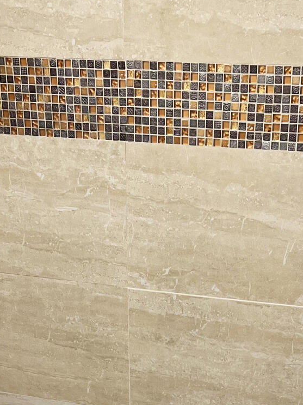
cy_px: 442
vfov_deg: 25.8
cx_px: 194
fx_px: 817
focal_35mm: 70
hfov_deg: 21.0
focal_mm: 5.7
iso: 100
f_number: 1.5
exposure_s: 1/120
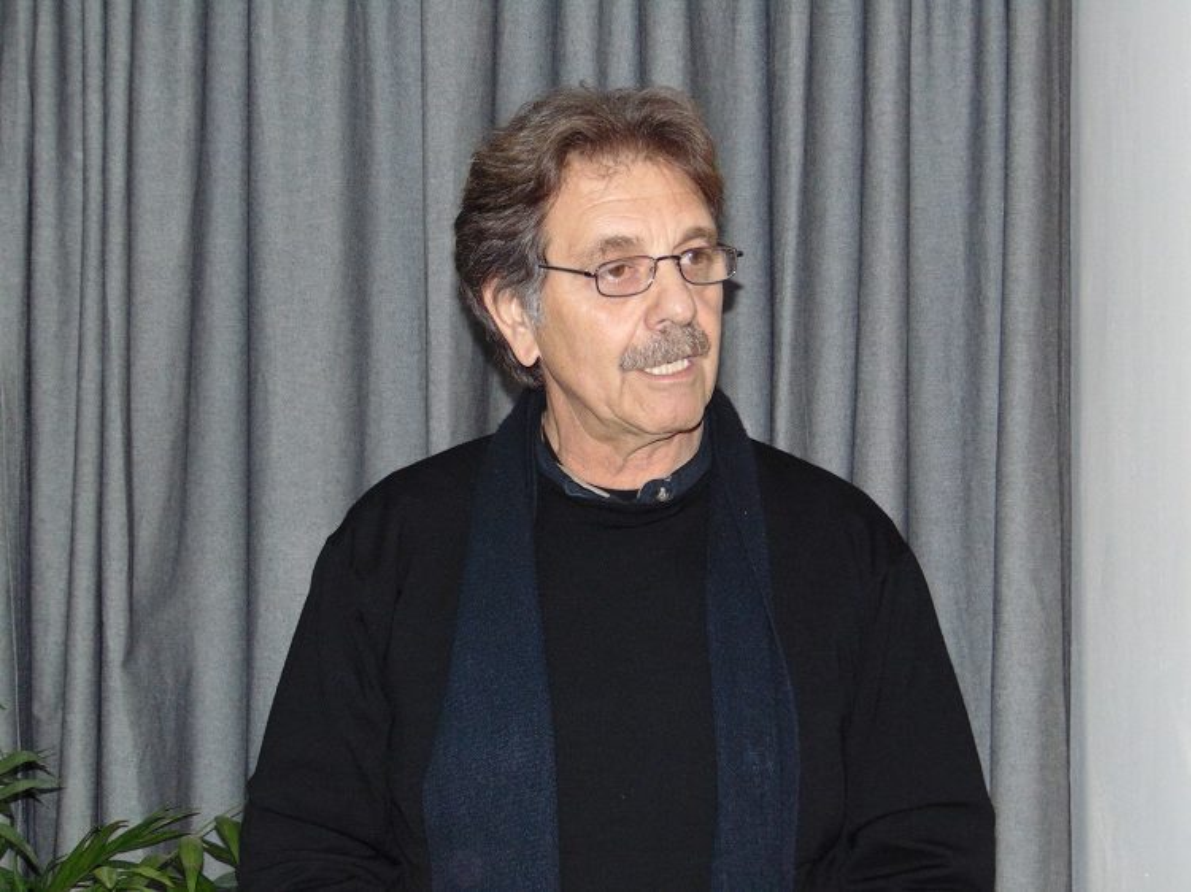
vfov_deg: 20.7
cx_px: 596
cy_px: 446
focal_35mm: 71
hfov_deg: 27.4
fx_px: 2442
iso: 200
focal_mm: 12.8
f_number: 3.7
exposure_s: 1/60
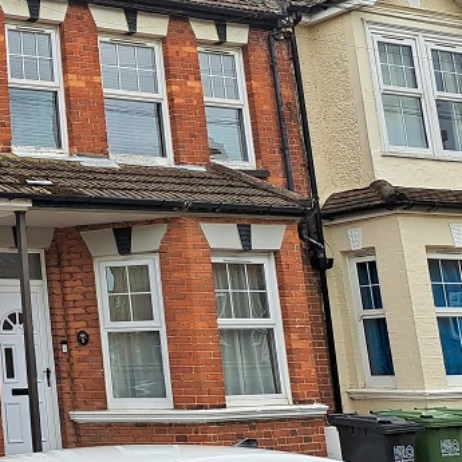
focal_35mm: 63
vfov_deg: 27.2
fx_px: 951
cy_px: 163
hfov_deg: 22.9
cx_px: -204
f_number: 1.8
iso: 50
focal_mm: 5.23
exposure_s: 1/1212
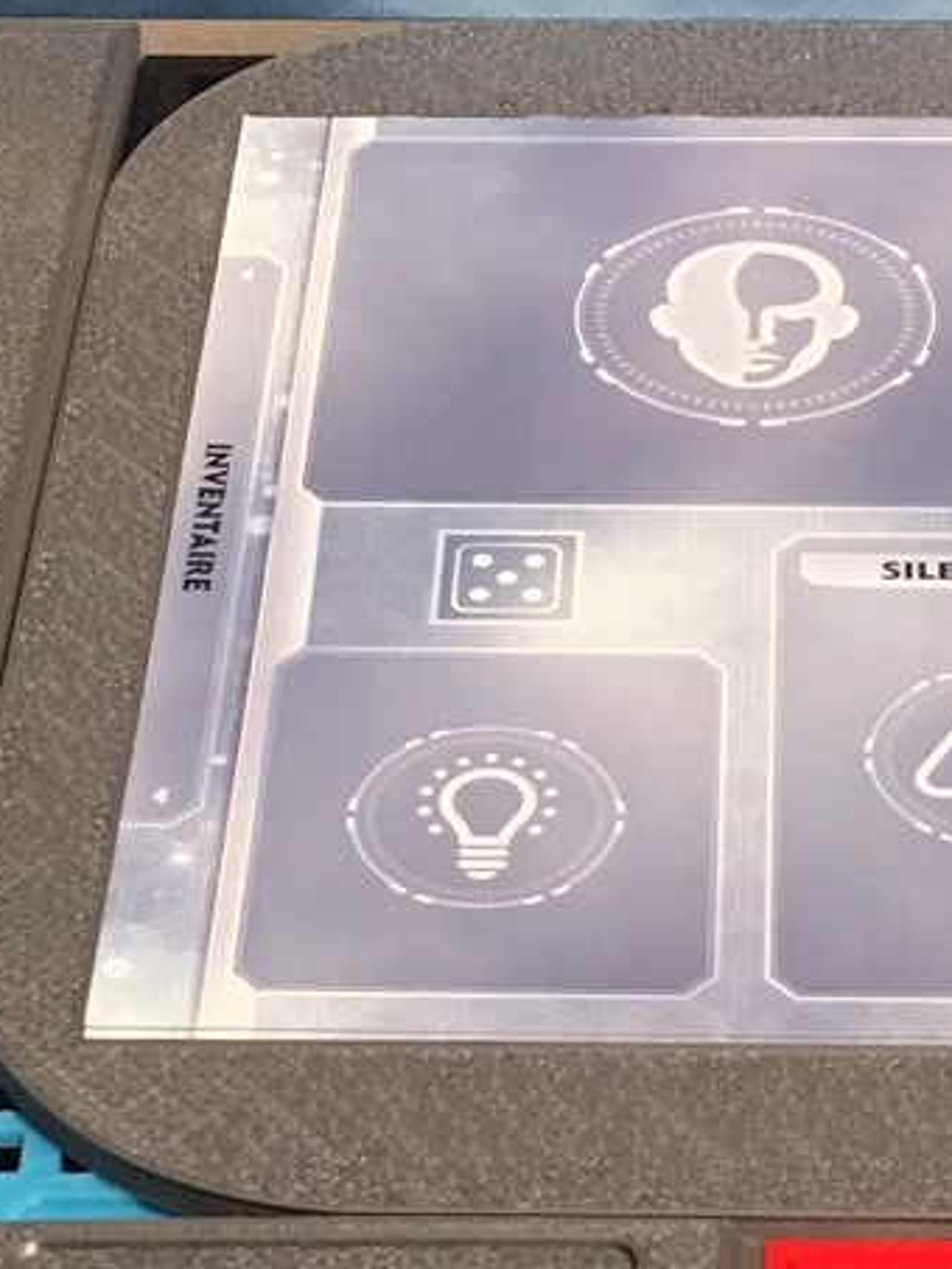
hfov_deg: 11.5
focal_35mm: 129
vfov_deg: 15.2
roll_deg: +0.6
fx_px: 4728
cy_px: 417
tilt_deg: -37.2
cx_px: 731
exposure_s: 1/17
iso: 100
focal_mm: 4.15
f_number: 2.2
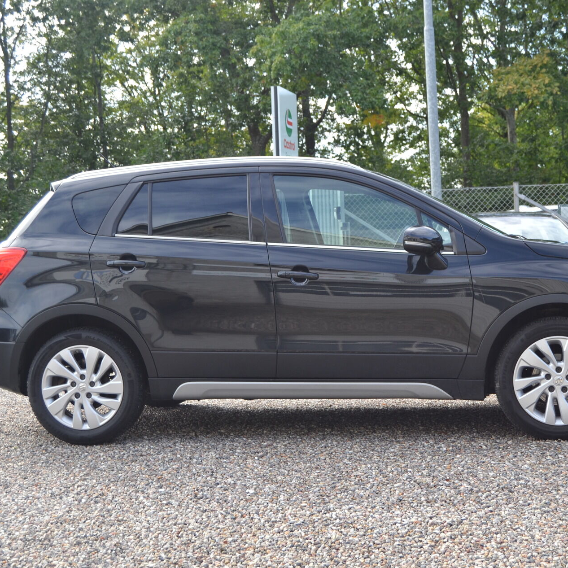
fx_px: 1077
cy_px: 284
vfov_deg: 29.6
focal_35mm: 58
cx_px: 340
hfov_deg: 29.5
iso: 100
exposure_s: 1/125
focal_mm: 30
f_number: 5.6
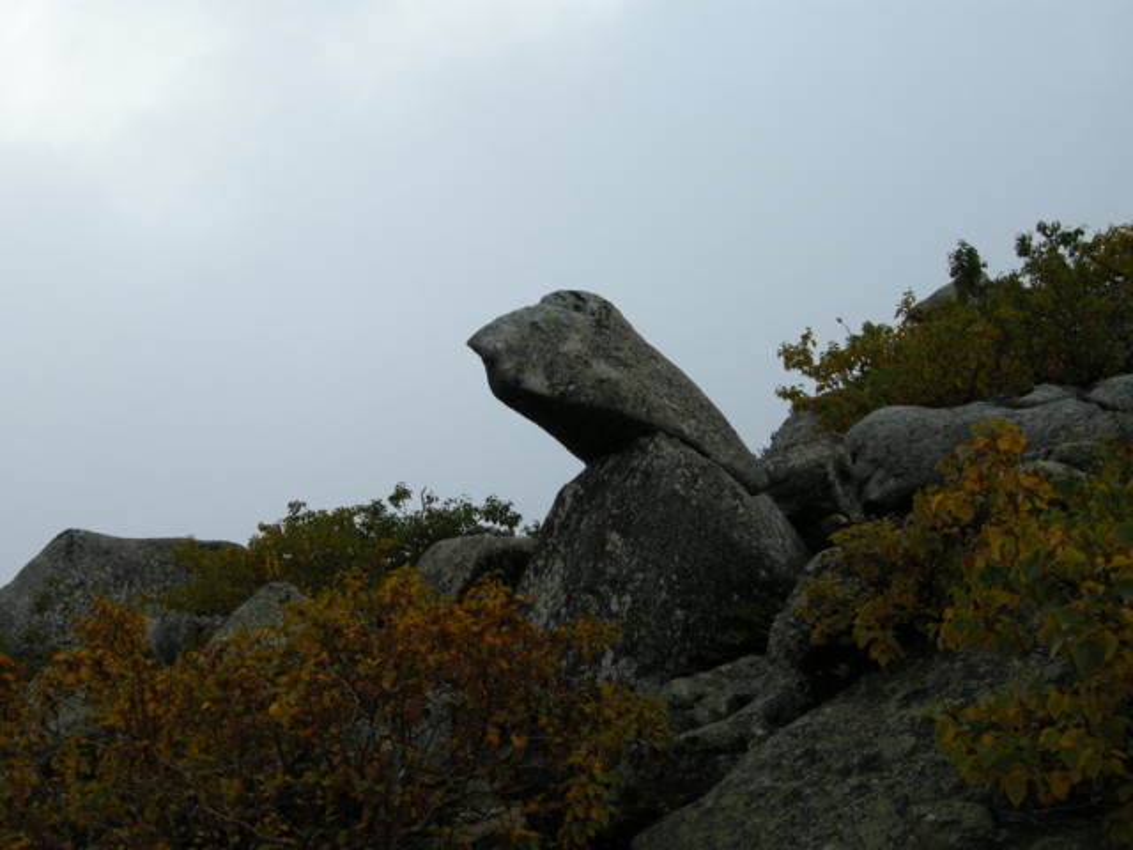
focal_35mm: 40
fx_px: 1309
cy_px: 425
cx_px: 566
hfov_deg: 46.8
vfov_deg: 36.0
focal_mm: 8.5
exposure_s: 1/250
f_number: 5.1
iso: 64
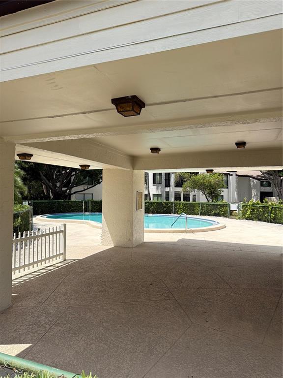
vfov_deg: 71.6
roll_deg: -0.8
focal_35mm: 24
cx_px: 142
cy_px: 189
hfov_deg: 56.8
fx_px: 262
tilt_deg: +1.3
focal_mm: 6.76
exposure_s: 1/4405
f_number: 1.78
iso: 80
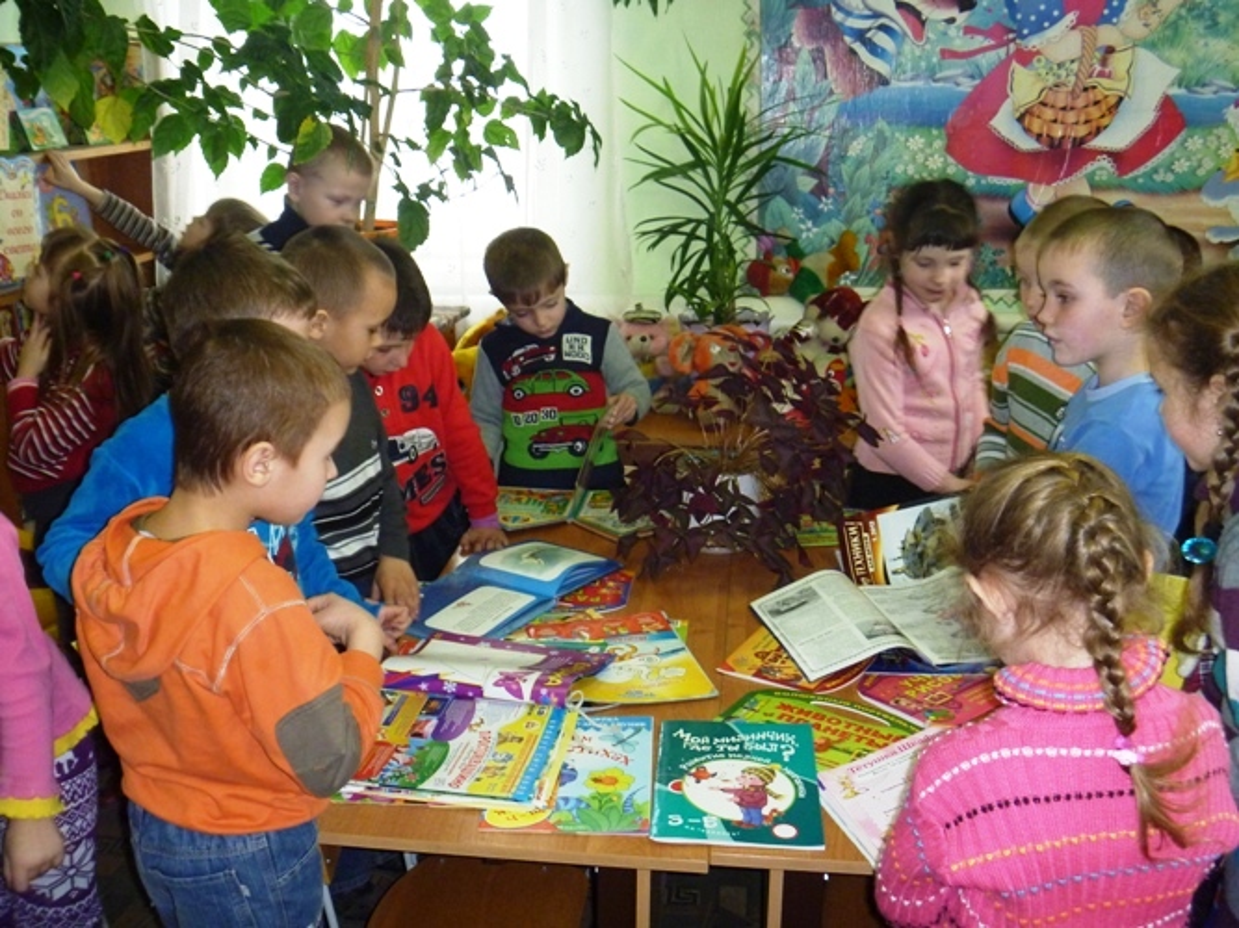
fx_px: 1253
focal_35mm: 35
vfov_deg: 40.7
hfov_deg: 52.6
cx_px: 620
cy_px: 464
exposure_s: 1/30
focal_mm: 6.3
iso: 250
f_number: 3.5
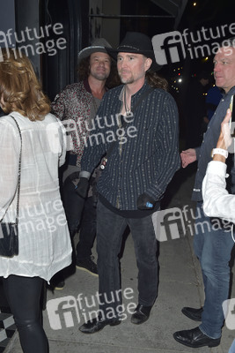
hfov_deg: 41.1
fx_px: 313
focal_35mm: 32
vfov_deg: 58.7
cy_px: 176
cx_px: 118
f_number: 6.3
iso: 400
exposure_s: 1/250
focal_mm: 32
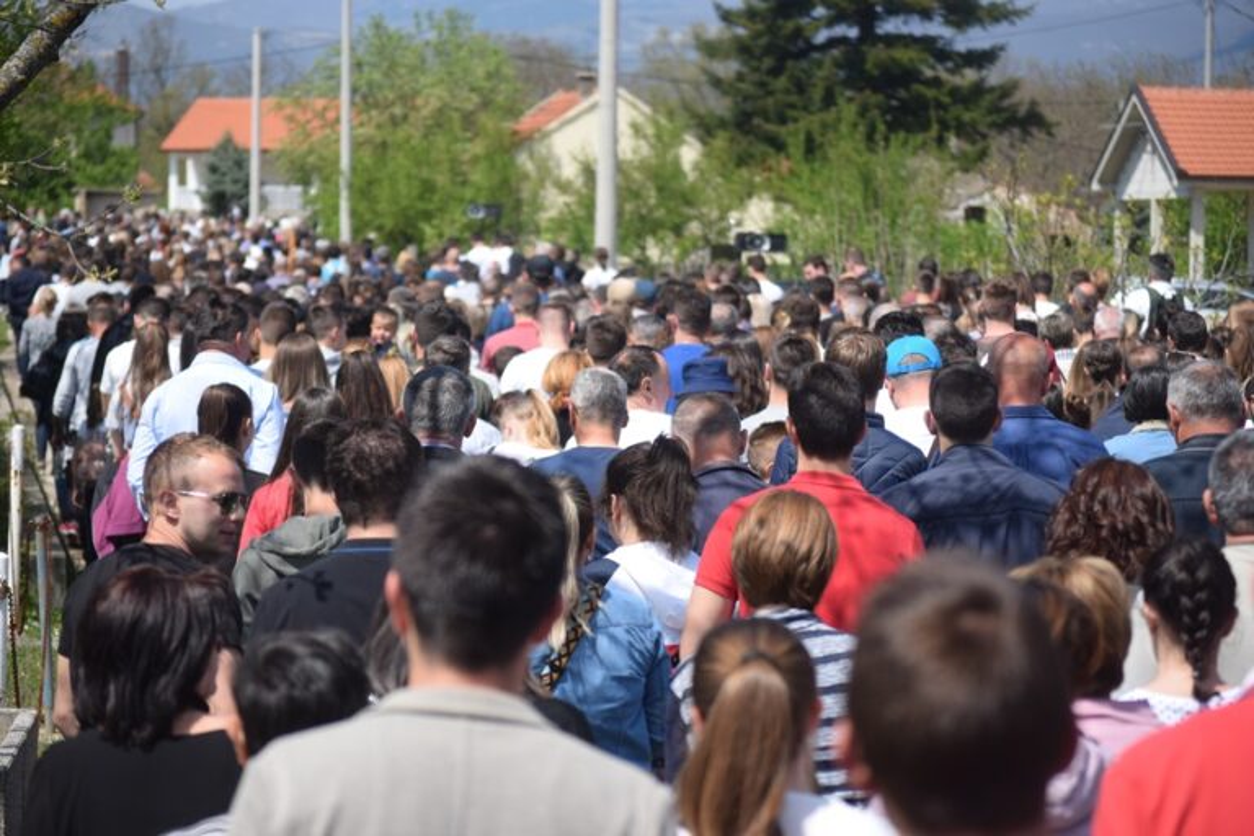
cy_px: 418
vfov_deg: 10.2
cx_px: 627
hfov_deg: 15.2
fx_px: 4702
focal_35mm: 135
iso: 200
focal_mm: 90
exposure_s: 1/1250
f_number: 4.5
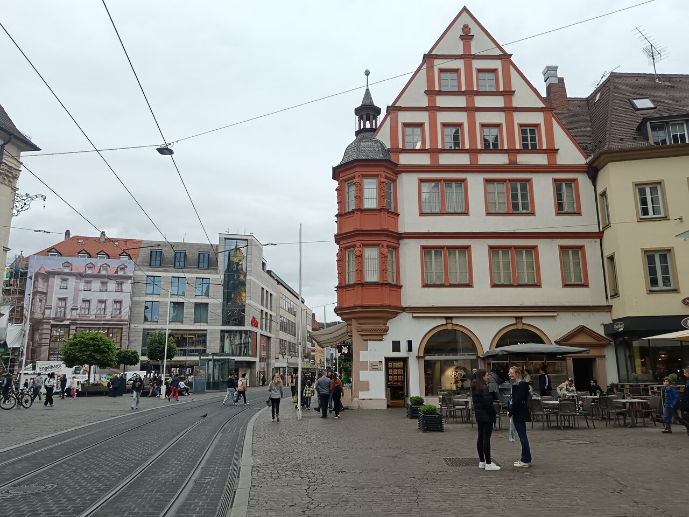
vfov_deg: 51.4
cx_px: 344
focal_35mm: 27
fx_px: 537
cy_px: 258
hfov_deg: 65.3
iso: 337
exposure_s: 1/900
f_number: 1.9
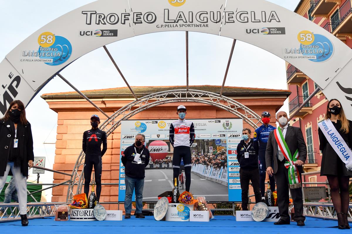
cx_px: 176
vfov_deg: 36.9
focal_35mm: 36
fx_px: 352
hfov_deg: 53.1
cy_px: 117
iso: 640
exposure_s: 1/1000
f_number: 5.6
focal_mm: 24
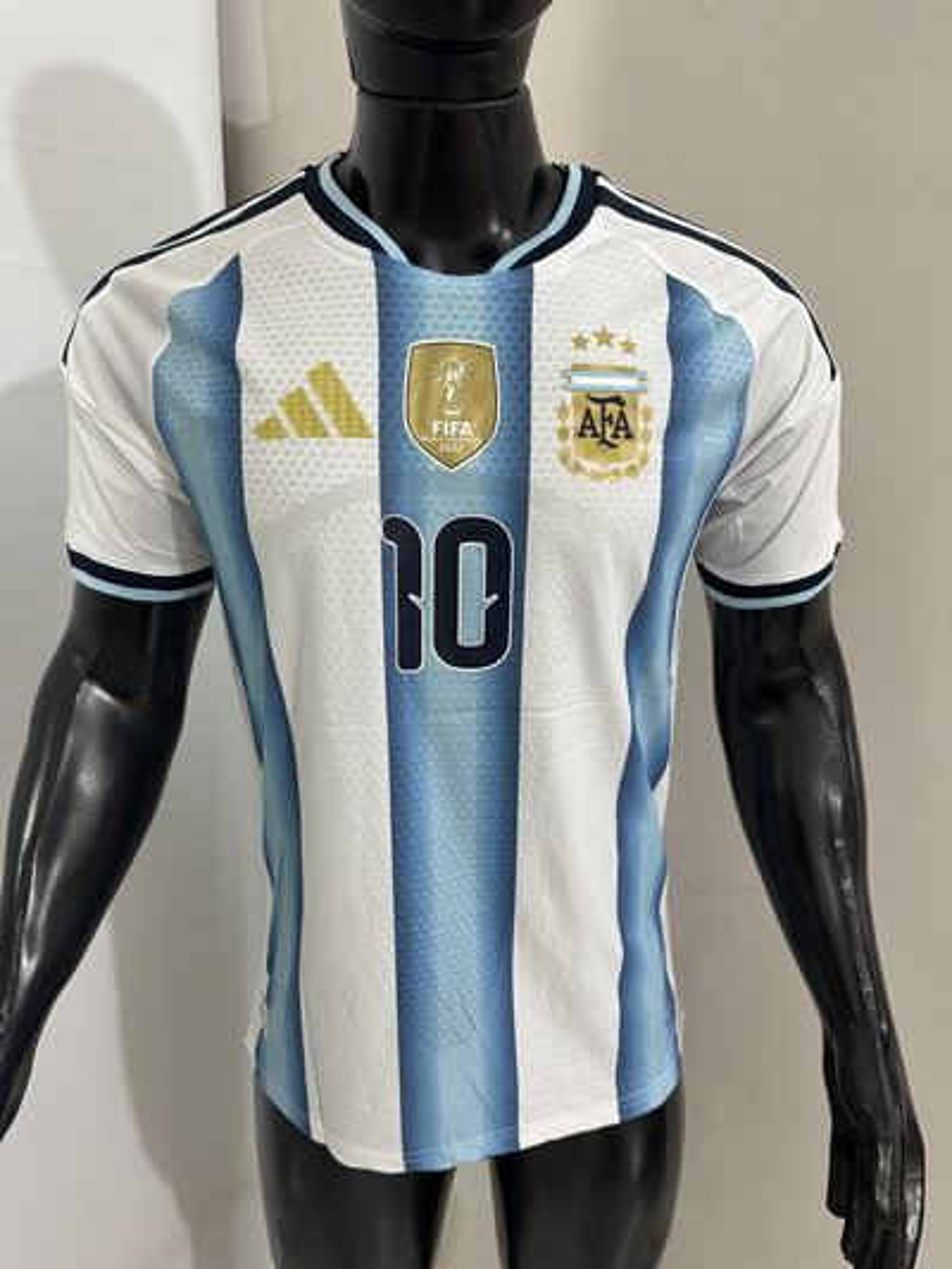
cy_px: 634
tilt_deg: -14.6
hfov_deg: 56.8
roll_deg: -0.6
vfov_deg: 71.6
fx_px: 880
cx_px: 476
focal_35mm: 24
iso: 200
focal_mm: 6.86
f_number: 1.78
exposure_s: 1/50
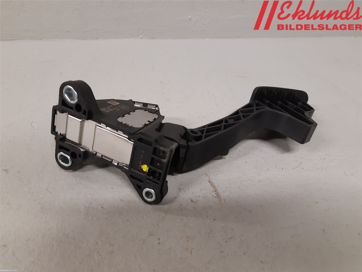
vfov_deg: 53.1
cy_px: 136
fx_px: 272
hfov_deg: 67.3
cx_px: 181
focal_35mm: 26
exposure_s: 1/50
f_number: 1.7
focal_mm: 3.93
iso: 160
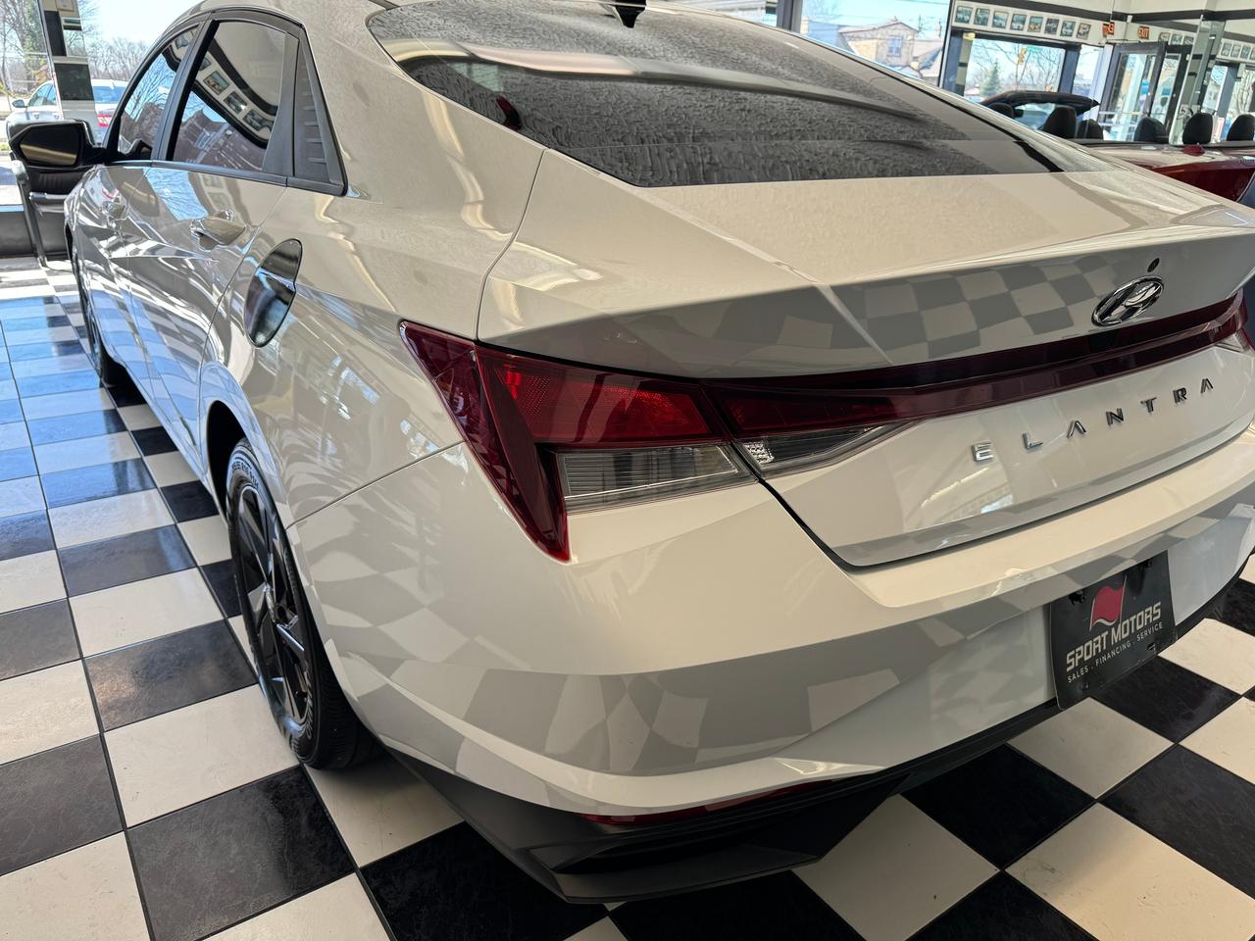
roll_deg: -1.5
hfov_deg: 71.6
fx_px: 870
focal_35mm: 24
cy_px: 470
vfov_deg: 56.8
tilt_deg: -21.0
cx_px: 628
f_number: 1.78
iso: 64
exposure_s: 1/173
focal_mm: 6.76
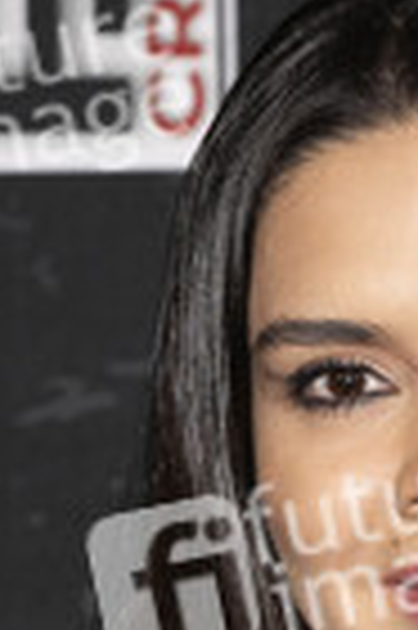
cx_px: 449
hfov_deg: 4.2
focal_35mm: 328
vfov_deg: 6.2
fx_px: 5726
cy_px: 788
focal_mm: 115
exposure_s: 1/200
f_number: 5.6
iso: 800
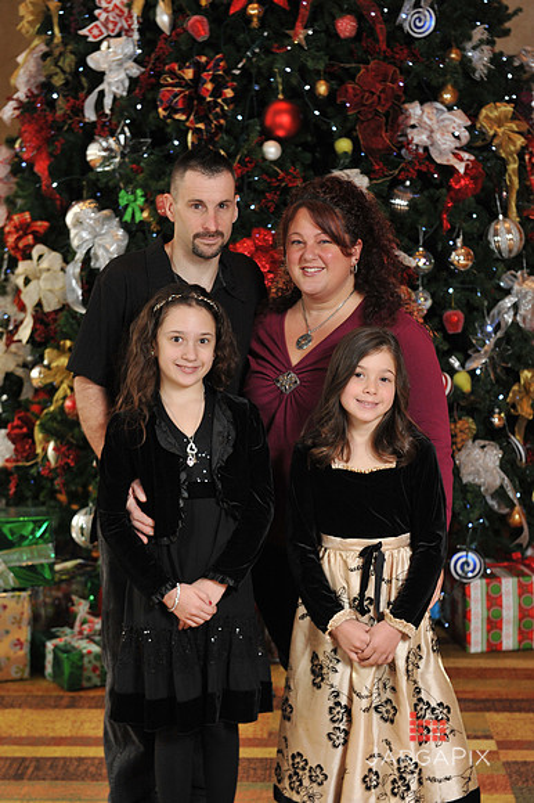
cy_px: 402
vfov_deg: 28.9
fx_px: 1559
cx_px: 267
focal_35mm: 70
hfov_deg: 19.4
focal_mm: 70
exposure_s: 1/100
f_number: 6.3
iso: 1600
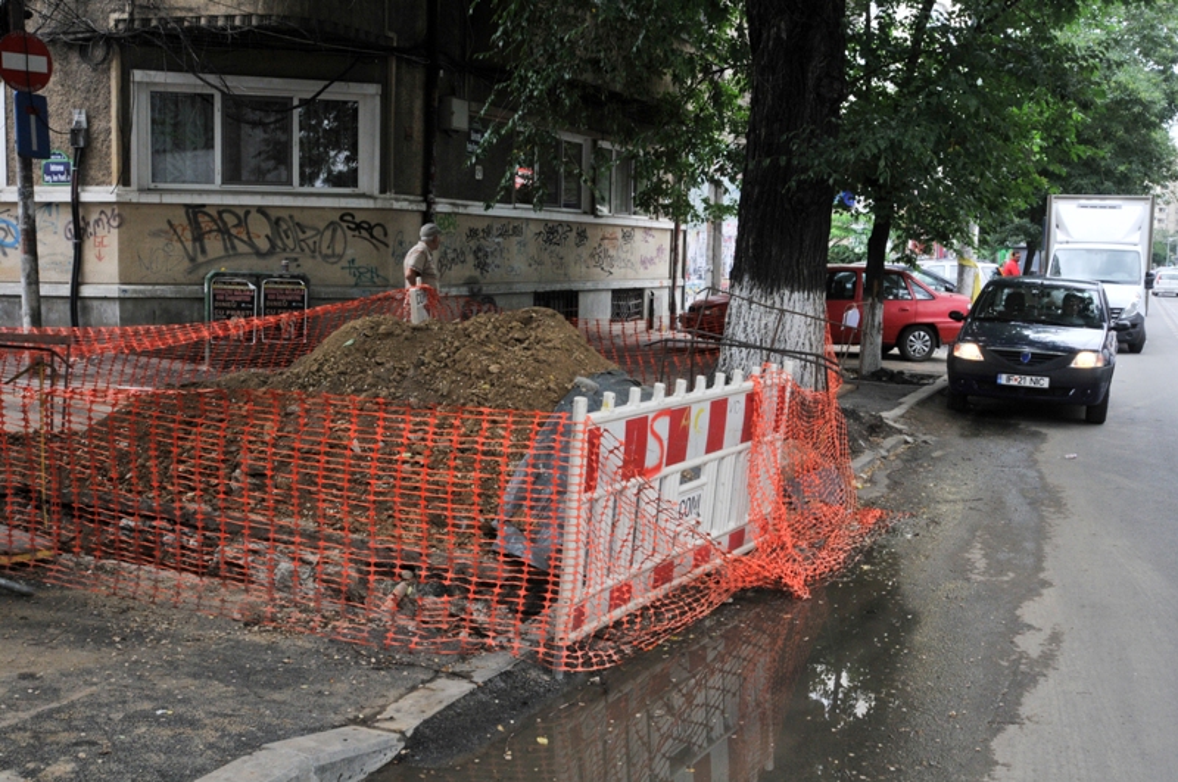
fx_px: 1176
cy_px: 391
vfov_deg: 36.8
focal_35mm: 36
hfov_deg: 53.2
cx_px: 589
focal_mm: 24
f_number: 13
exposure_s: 1/125
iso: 500
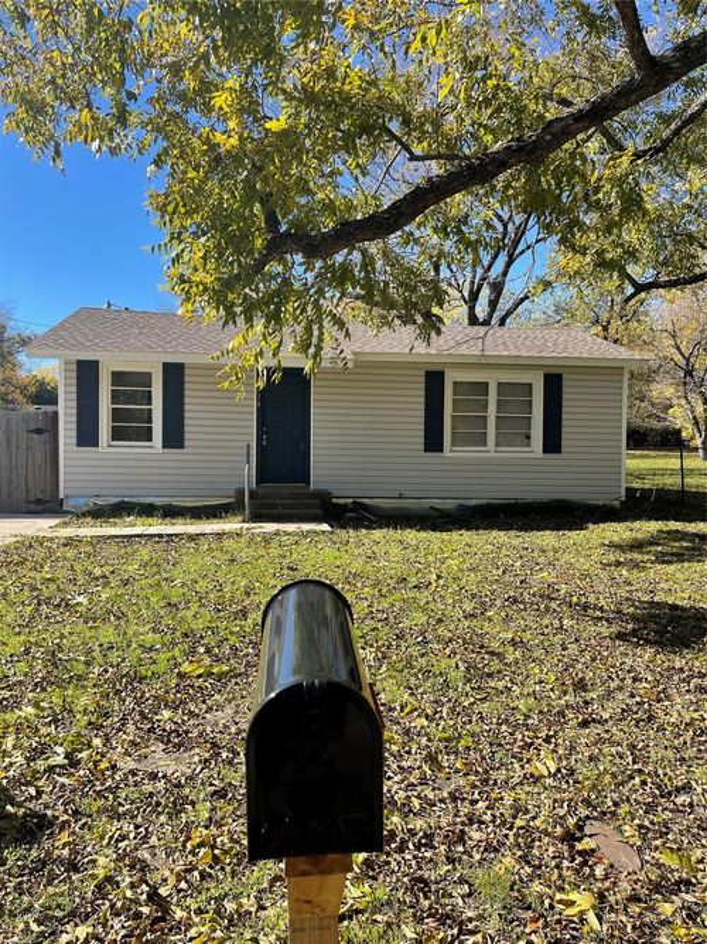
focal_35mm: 26
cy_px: 472
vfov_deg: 67.3
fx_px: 708
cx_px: 354
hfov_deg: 53.0
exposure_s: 1/1513
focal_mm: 5.1
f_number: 1.6
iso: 32
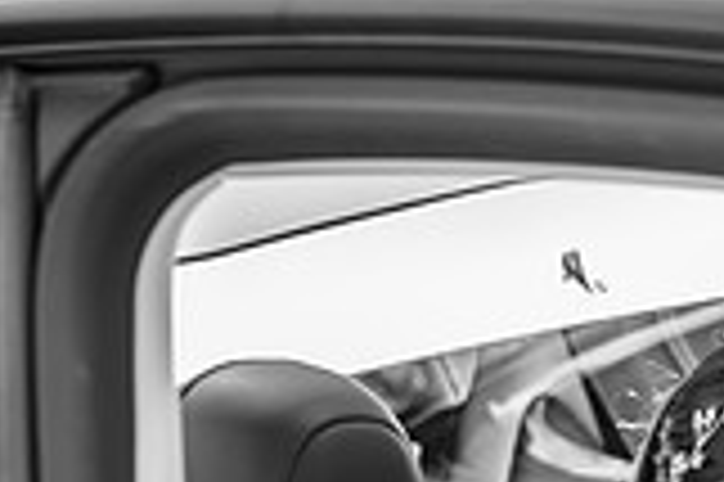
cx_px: 1075
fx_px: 3194
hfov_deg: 12.3
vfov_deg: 8.5
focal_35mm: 159
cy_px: 568
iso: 125
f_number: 4
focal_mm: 44
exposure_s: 1/200
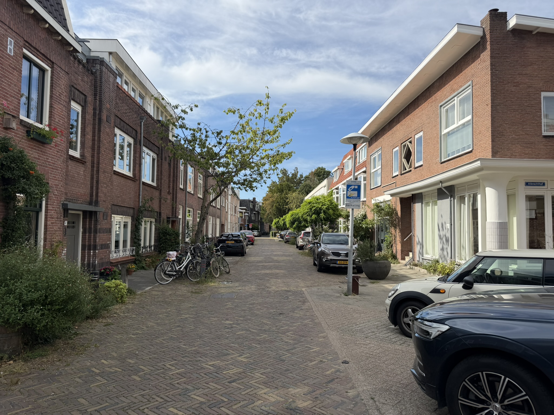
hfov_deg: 71.6
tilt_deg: +3.3
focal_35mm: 24
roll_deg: -0.1
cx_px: 277
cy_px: 208
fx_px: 384
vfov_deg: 56.8
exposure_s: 1/4167
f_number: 1.78
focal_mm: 6.76
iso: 80
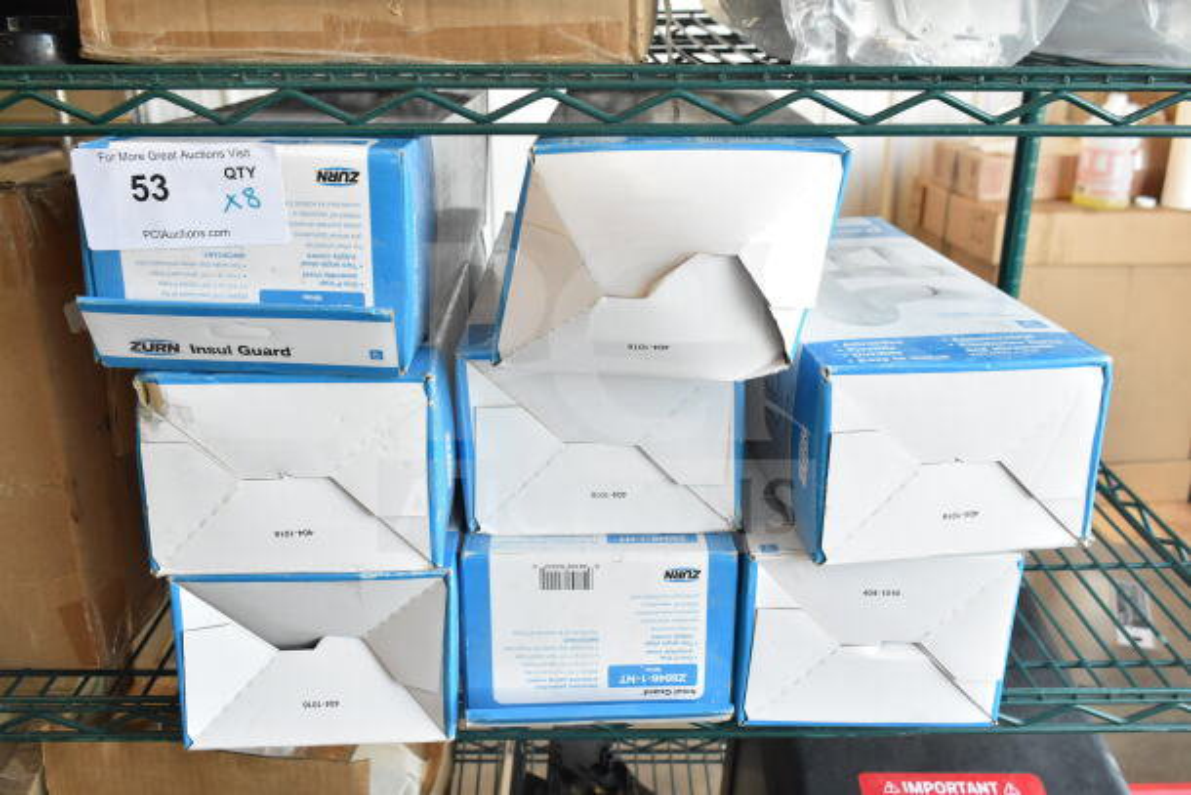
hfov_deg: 57.2
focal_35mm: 33
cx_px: 596
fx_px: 1092
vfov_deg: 40.0
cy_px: 398
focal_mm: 22
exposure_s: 1/160
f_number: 6.3
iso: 1600
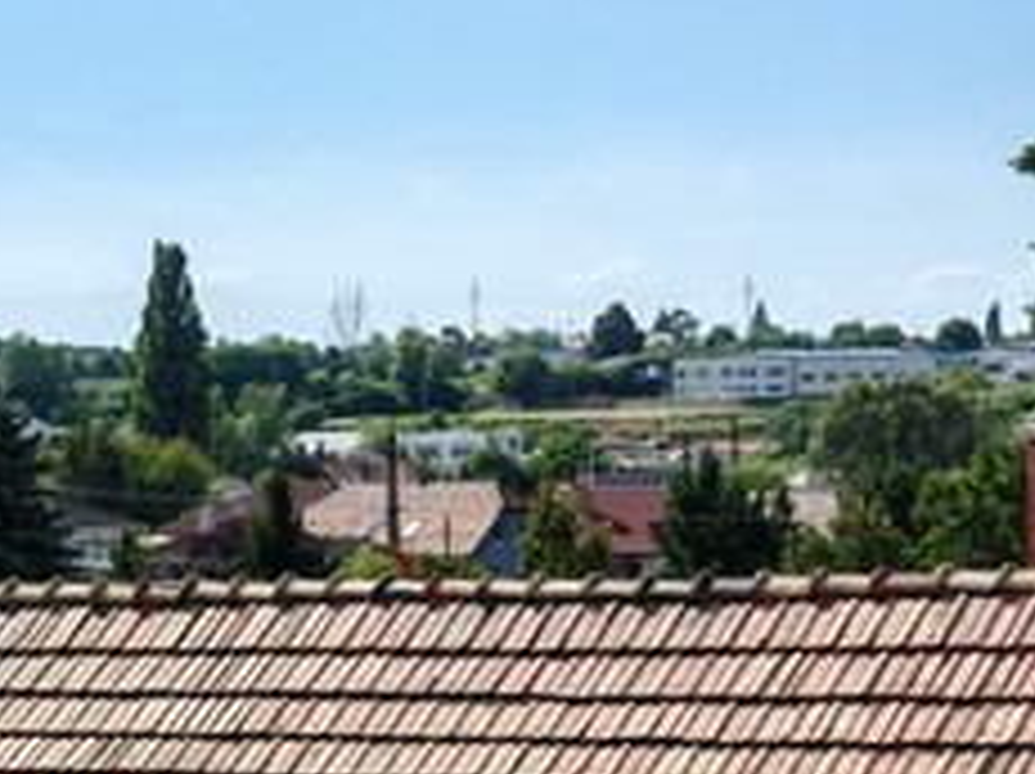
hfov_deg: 13.3
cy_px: 434
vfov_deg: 10.0
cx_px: 297
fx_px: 4421
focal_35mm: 148
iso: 50
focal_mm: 8.67
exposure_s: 1/810
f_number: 2.4
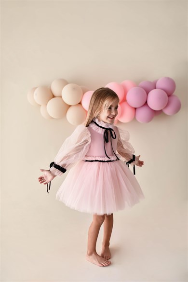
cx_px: 94
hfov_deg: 37.9
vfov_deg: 54.4
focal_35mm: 35
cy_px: 141
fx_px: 274
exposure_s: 1/320
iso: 100
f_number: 2
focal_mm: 35
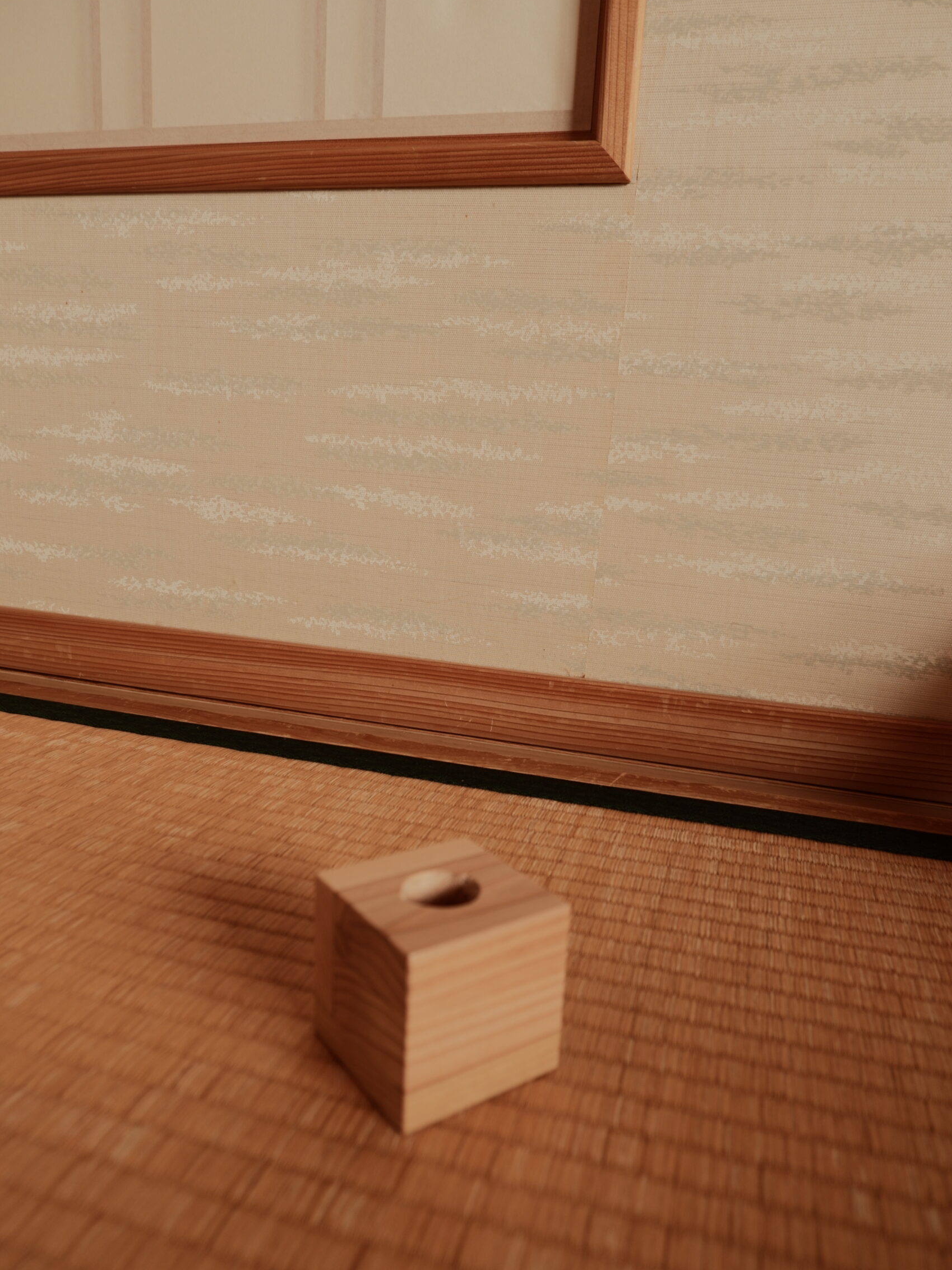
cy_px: 674
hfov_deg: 54.9
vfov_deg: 69.3
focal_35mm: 25
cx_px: 478
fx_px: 917
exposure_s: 1/15
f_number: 4
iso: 160
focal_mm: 15
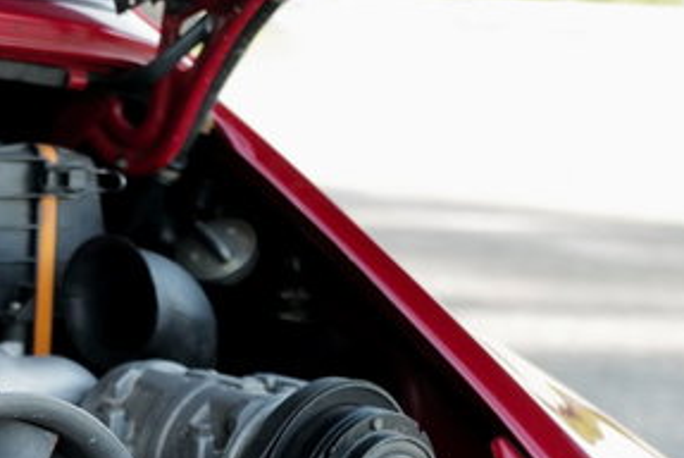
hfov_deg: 18.5
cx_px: -272
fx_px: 1902
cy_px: 353
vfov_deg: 13.7
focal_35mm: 100
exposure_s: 1/60
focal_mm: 28
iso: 100
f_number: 2
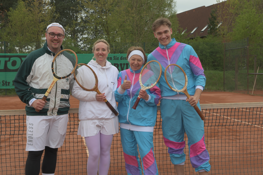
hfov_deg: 37.9
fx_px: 384
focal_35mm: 52
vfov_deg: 25.8
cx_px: 132
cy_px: 88
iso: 200
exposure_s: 1/160
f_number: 10
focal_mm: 35
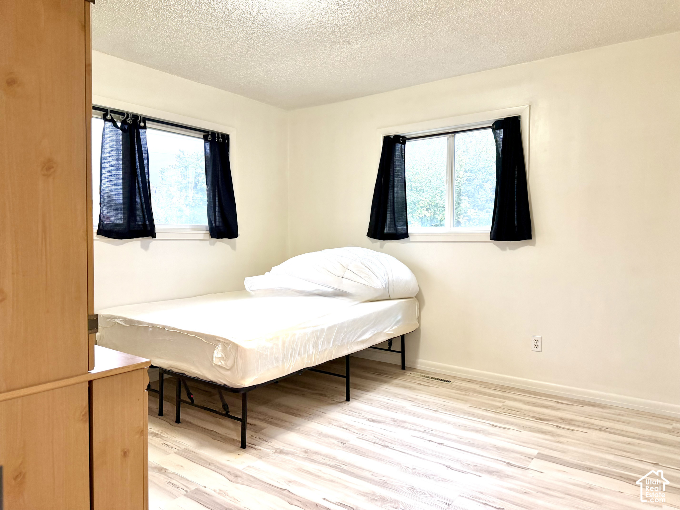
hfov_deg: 71.6
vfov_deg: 56.8
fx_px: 471
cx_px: 340
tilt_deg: -2.6
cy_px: 255
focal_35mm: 24
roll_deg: +0.2
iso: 200
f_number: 1.78
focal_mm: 6.76
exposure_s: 1/120
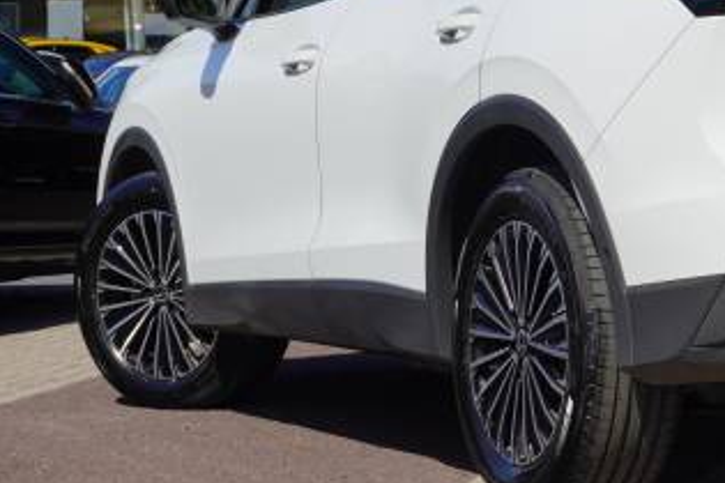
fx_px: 2517
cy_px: 62
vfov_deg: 10.9
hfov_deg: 16.0
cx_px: 734
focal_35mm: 125
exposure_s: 1/125
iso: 100
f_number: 10
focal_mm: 41
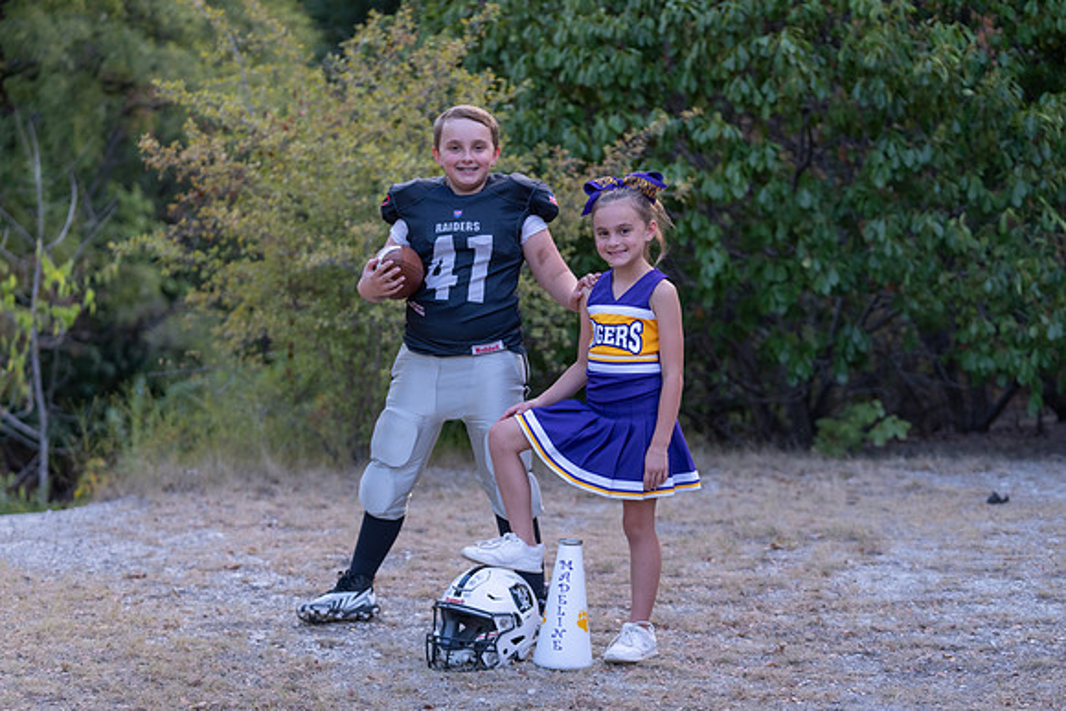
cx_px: 533
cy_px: 356
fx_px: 2429
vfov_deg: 16.7
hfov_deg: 24.8
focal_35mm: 82
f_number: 2.8
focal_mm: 82
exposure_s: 1/320
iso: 500
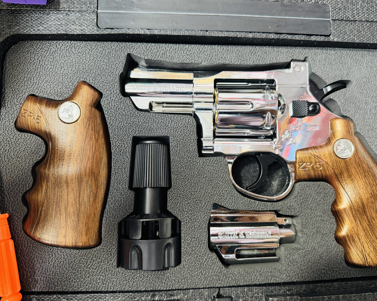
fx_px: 290
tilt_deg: -81.3
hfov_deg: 66.0
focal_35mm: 26
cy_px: 154
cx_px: 195
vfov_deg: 54.9
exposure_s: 1/50
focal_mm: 6.76
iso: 640
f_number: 1.78
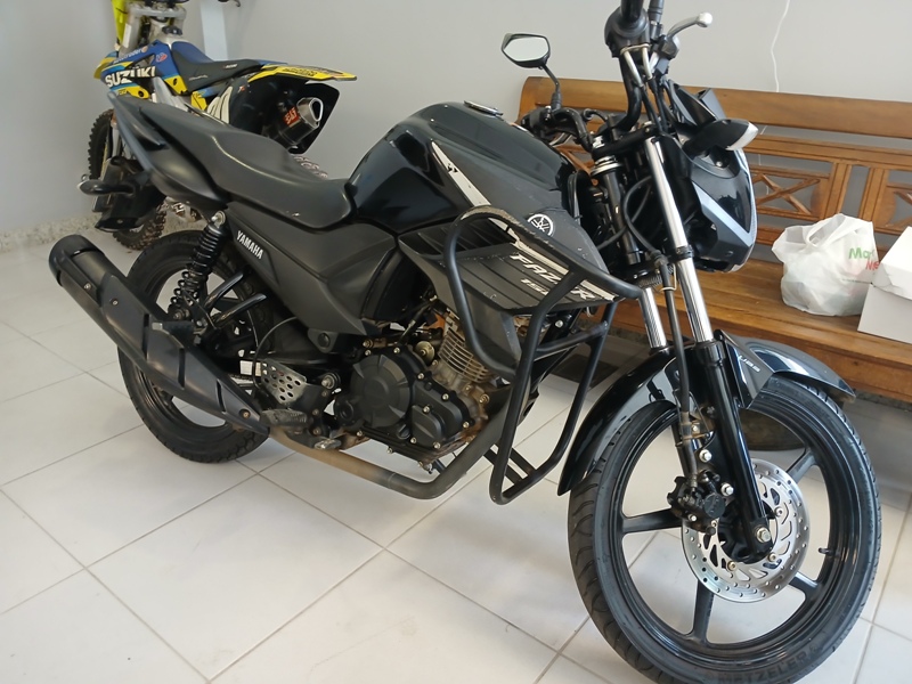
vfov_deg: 53.1
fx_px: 685
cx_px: 456
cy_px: 342
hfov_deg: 67.3
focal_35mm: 26
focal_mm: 3.98
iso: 320
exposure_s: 1/24
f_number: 1.8
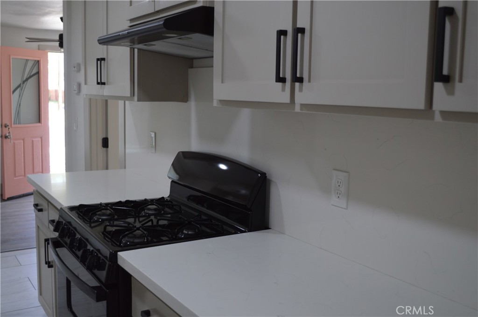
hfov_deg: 49.6
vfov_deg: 34.1
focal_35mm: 39
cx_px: 239
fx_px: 517
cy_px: 158
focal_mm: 26
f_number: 4.2
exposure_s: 1/80
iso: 400
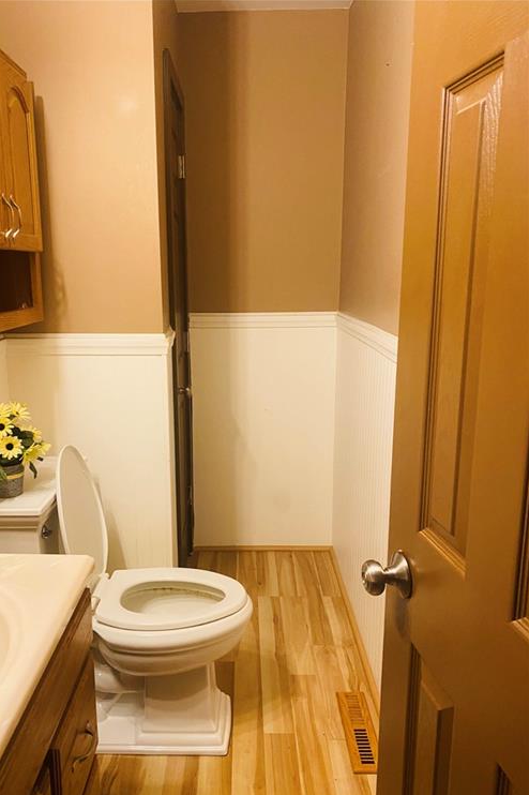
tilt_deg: -11.3
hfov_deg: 46.2
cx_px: 222
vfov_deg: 65.5
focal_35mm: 28
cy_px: 410
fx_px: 618
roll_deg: +0.9
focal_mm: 4.25
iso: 160
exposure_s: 1/60
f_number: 1.8
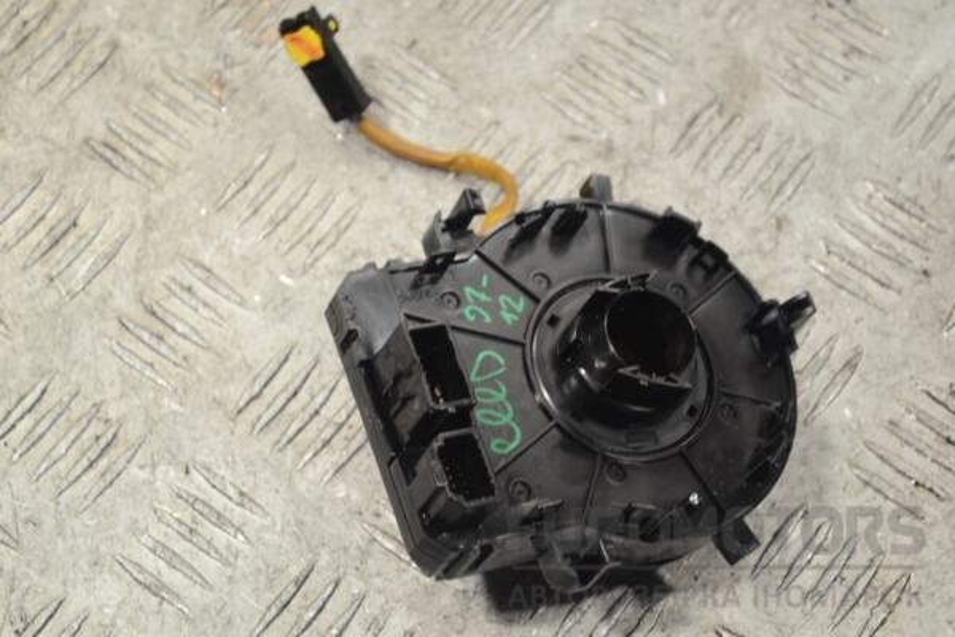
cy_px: 318
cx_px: 478
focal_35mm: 82
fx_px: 2188
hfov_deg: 24.6
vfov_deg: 16.6
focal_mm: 55
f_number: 5.6
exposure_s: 1/30
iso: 220
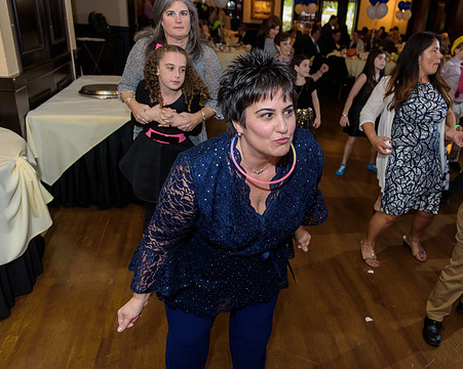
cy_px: 178
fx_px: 397
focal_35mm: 29
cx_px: 282
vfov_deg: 49.9
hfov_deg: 59.9
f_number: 3.2
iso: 1600
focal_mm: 24
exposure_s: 1/125
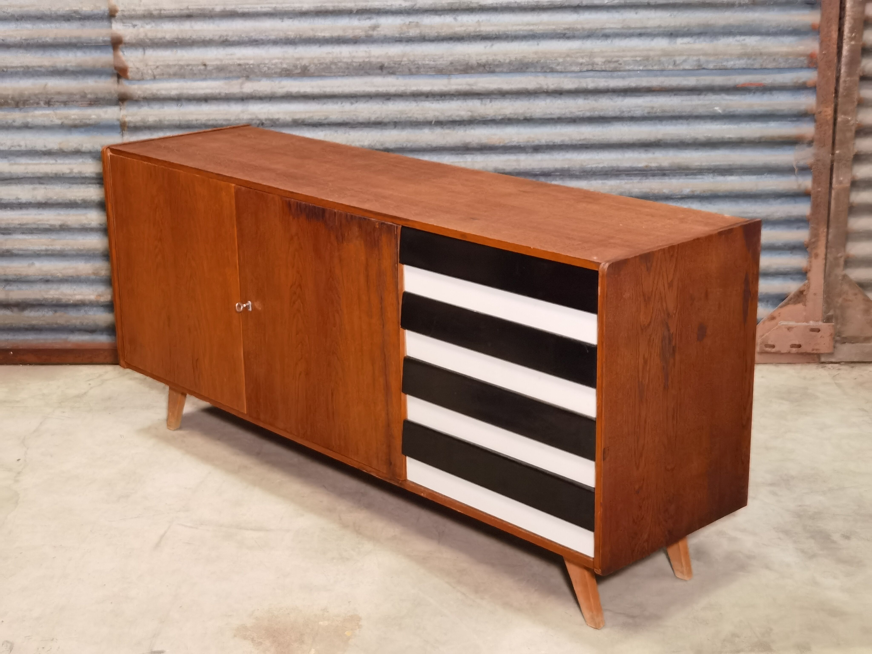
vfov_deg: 26.1
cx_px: 436
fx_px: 1411
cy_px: 327
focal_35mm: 56
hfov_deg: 34.3
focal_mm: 6.71
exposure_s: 1/33.3
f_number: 1.9
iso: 640
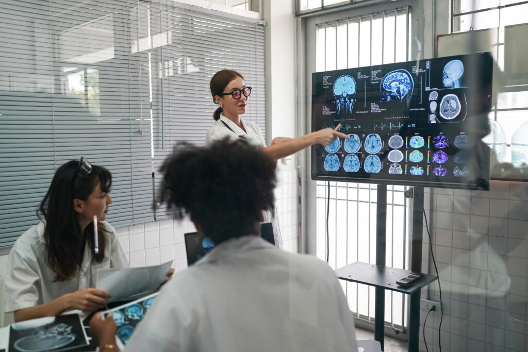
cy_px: 176
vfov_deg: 37.9
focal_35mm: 35
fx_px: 513
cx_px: 264
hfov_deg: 54.4
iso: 320
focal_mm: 35
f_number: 2
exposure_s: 1/160
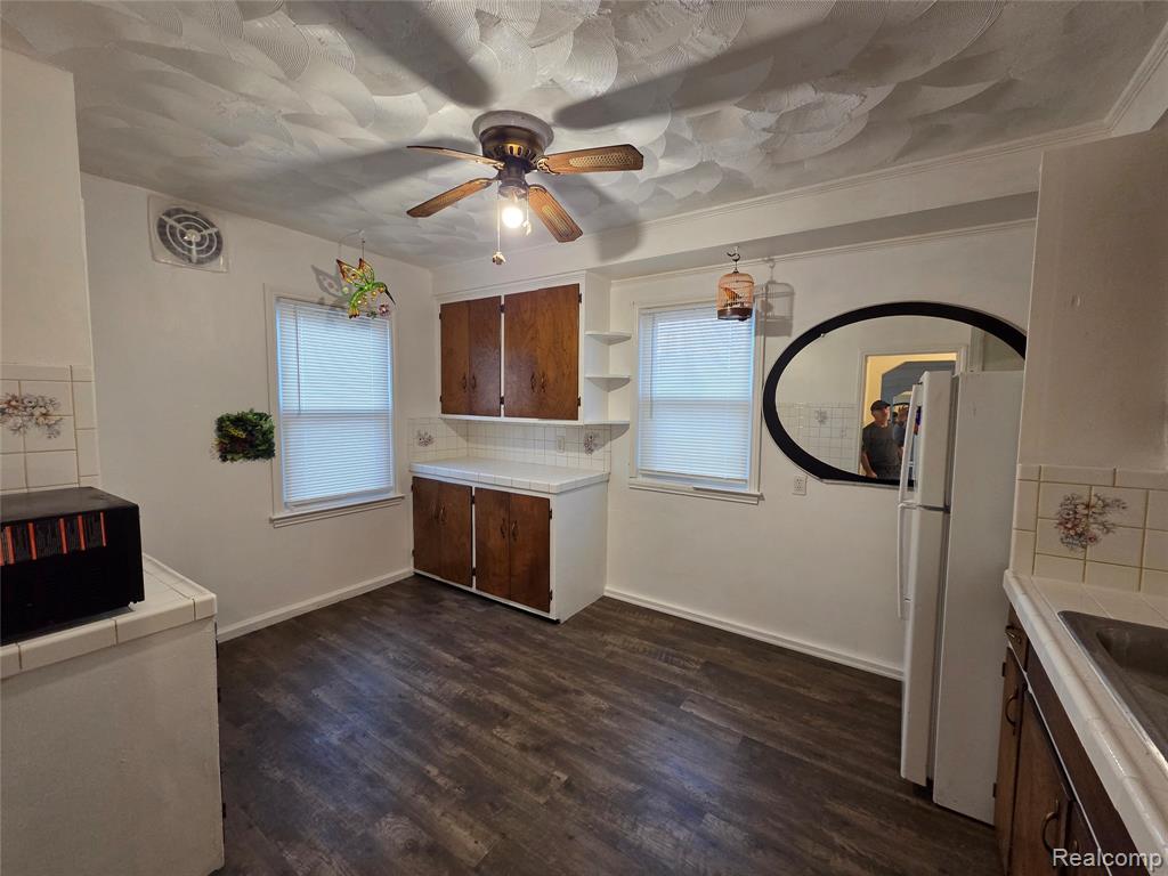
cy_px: 438
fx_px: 439
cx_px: 584
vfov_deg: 89.9
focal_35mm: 13
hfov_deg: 106.2
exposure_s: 1/60
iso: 250
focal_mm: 2.2
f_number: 2.2
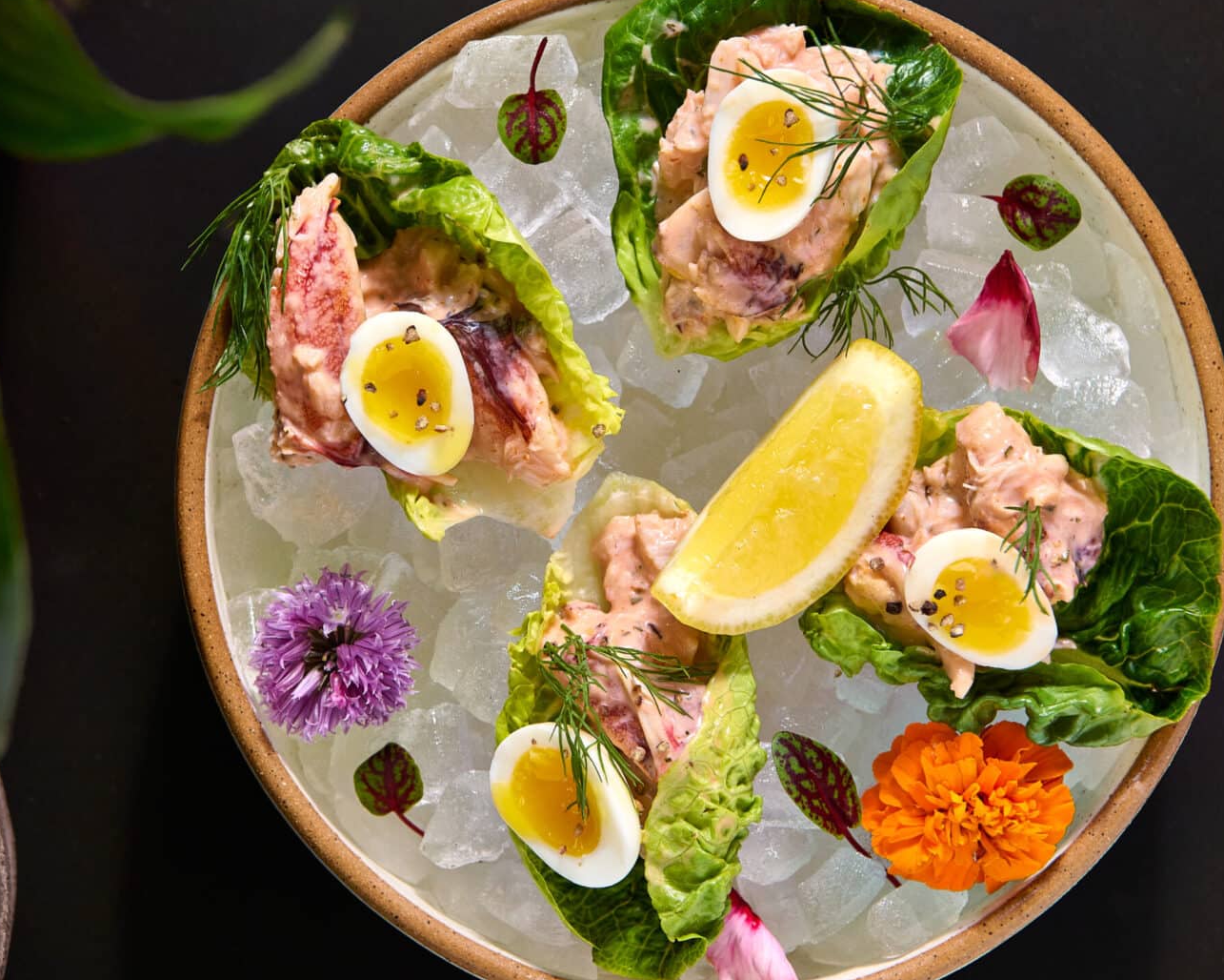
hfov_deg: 20.8
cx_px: 494
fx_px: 3333
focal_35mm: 92
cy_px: 500
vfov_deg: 16.7
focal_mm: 70
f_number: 6.3
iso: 800
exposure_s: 1/80
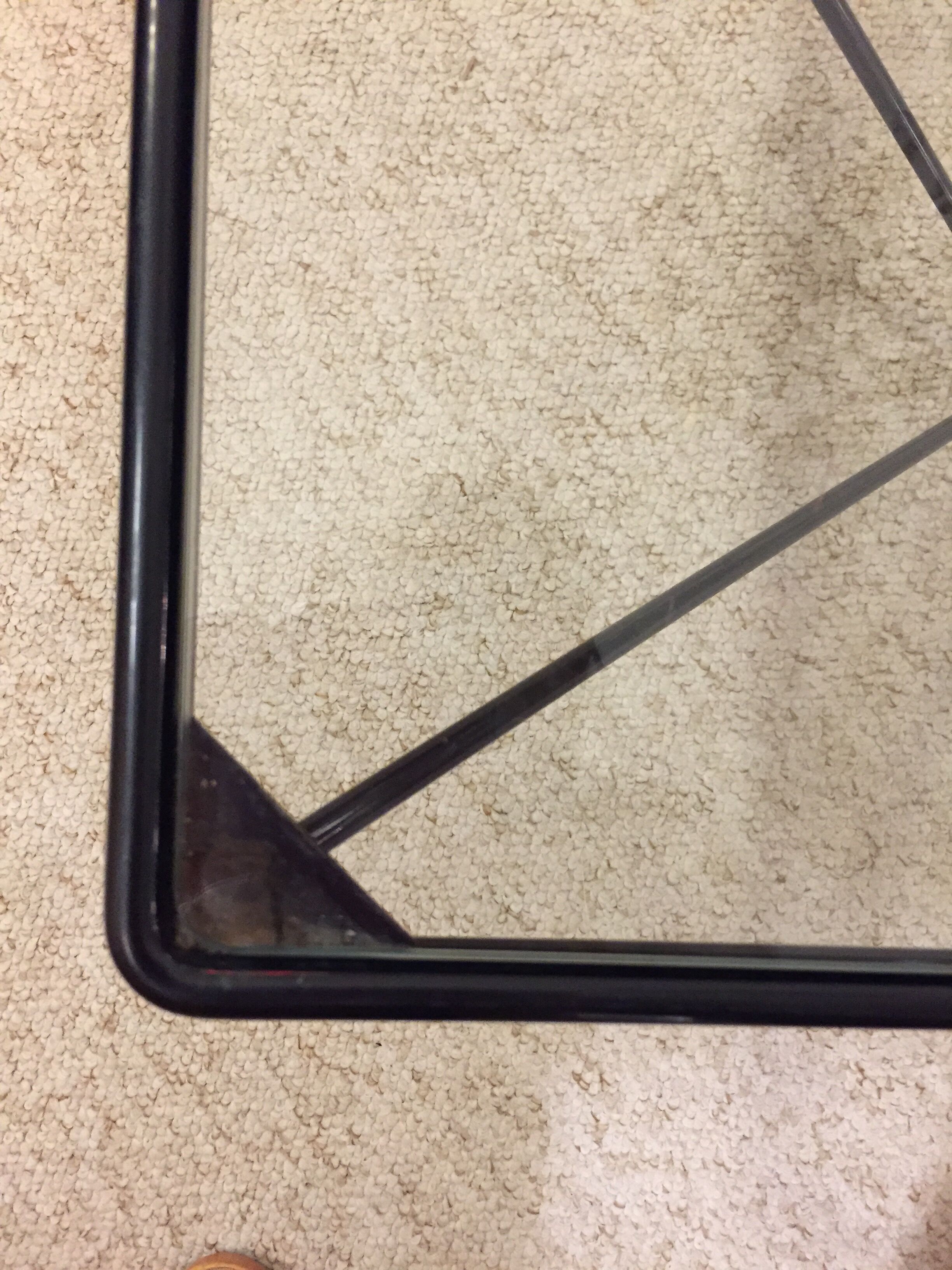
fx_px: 1063
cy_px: 635
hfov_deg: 48.2
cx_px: 476
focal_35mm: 29
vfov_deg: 61.7
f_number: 2.2
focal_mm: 4.15
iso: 250
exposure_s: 1/25
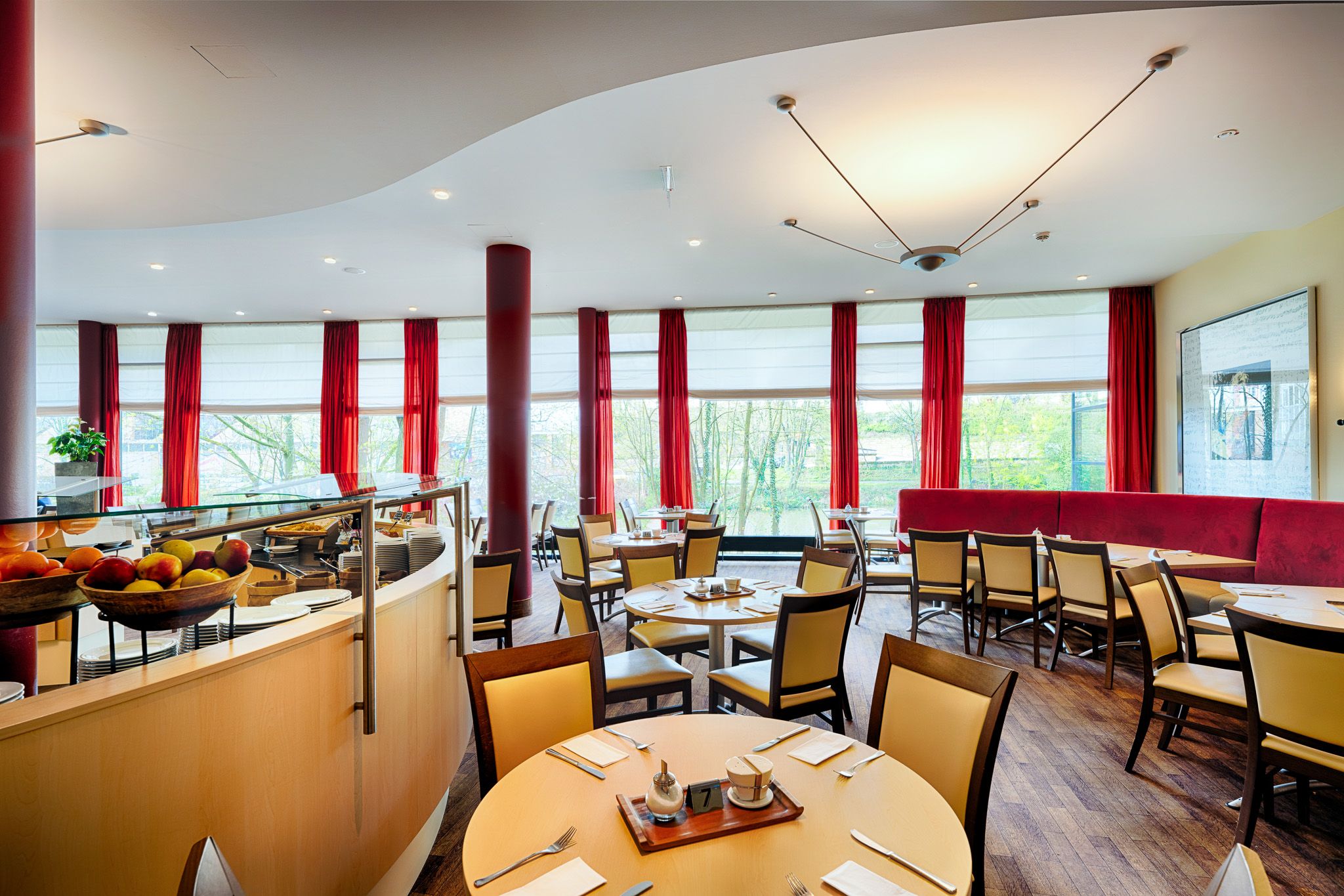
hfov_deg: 93.3
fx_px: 635
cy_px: 448
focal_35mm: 17
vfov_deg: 70.4
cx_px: 672
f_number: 8
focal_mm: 17
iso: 100
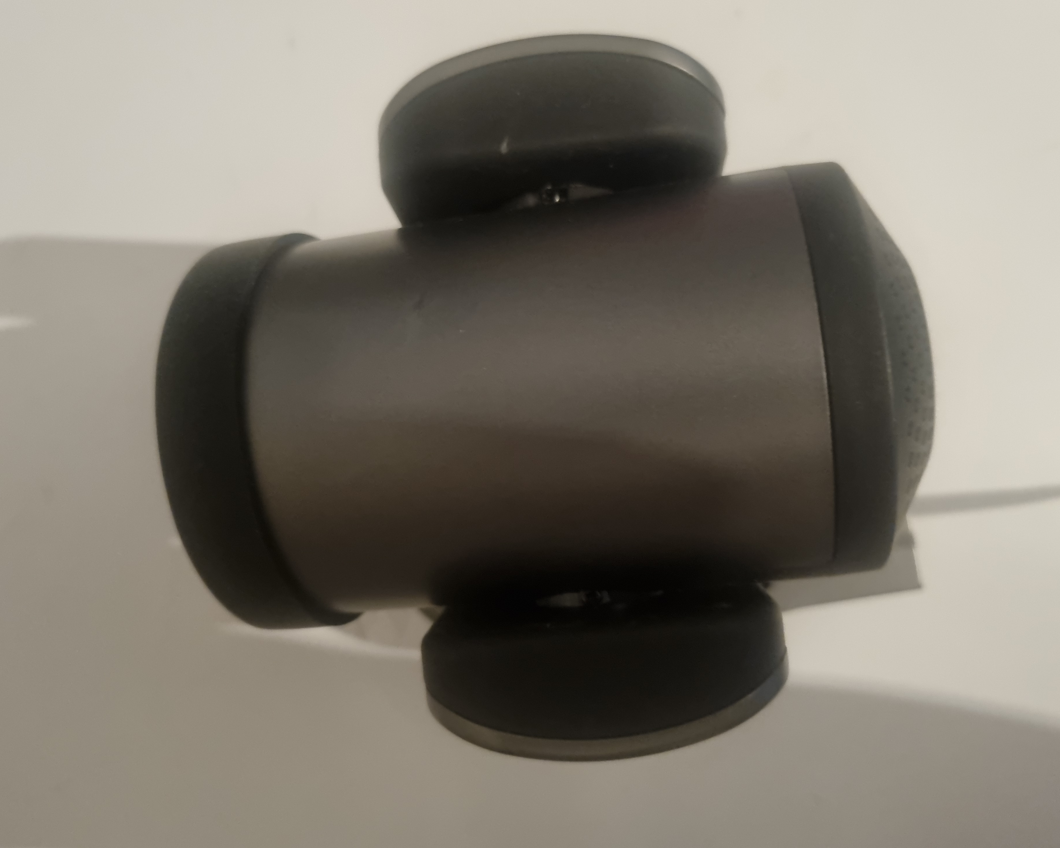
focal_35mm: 28
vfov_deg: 51.5
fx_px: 879
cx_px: 560
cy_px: 424
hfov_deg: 62.2
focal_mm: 5.4
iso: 1000
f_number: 1.8
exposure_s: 1/25
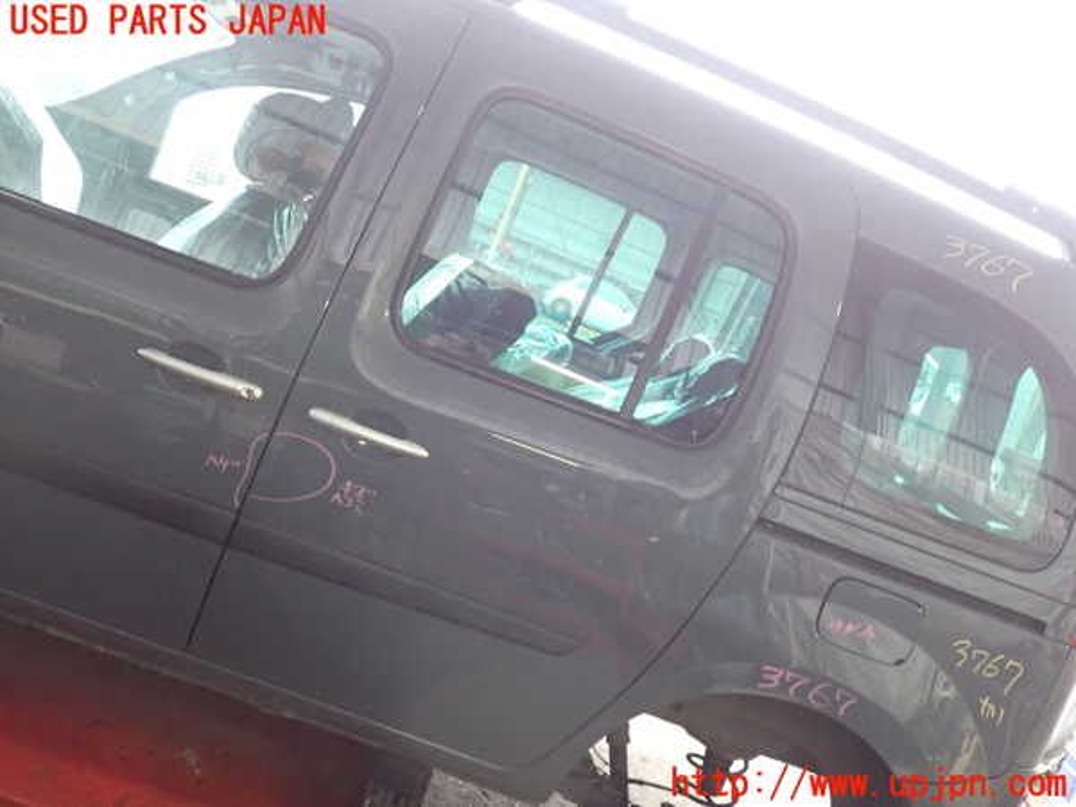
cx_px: 538
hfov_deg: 60.0
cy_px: 404
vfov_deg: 46.8
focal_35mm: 30
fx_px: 933
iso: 800
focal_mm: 5.4
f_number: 2.3
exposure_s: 1/25
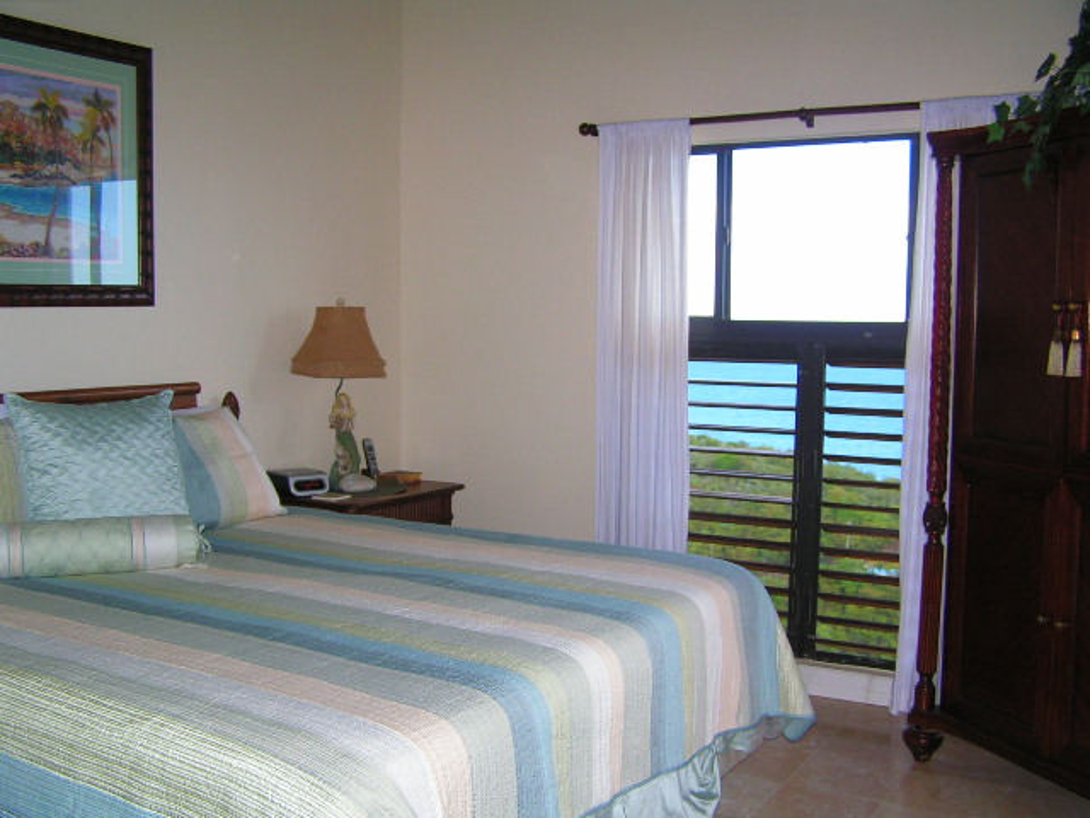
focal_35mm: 38
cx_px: 545
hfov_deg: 49.0
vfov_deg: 37.7
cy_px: 409
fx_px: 1197
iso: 80
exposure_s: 1/160
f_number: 2.8
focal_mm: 6.3
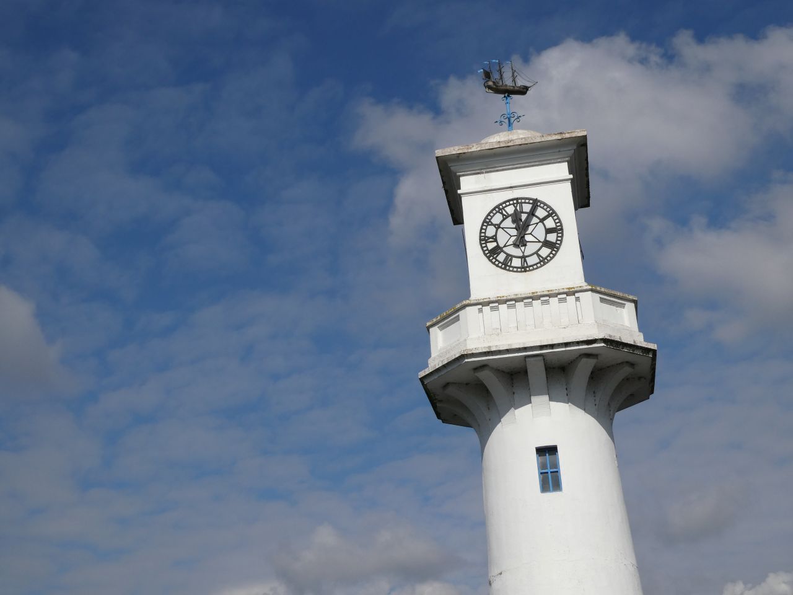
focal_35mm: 50
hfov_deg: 38.2
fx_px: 1145
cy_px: 298
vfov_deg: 29.1
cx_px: 396
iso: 80
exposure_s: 1/2000
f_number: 4.1
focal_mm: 9
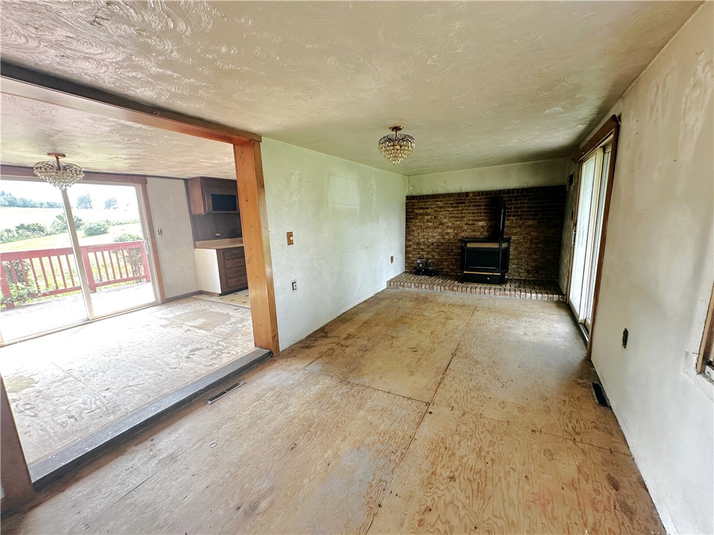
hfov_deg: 102.1
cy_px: 268
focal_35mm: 14
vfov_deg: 85.7
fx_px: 289
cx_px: 357
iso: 125
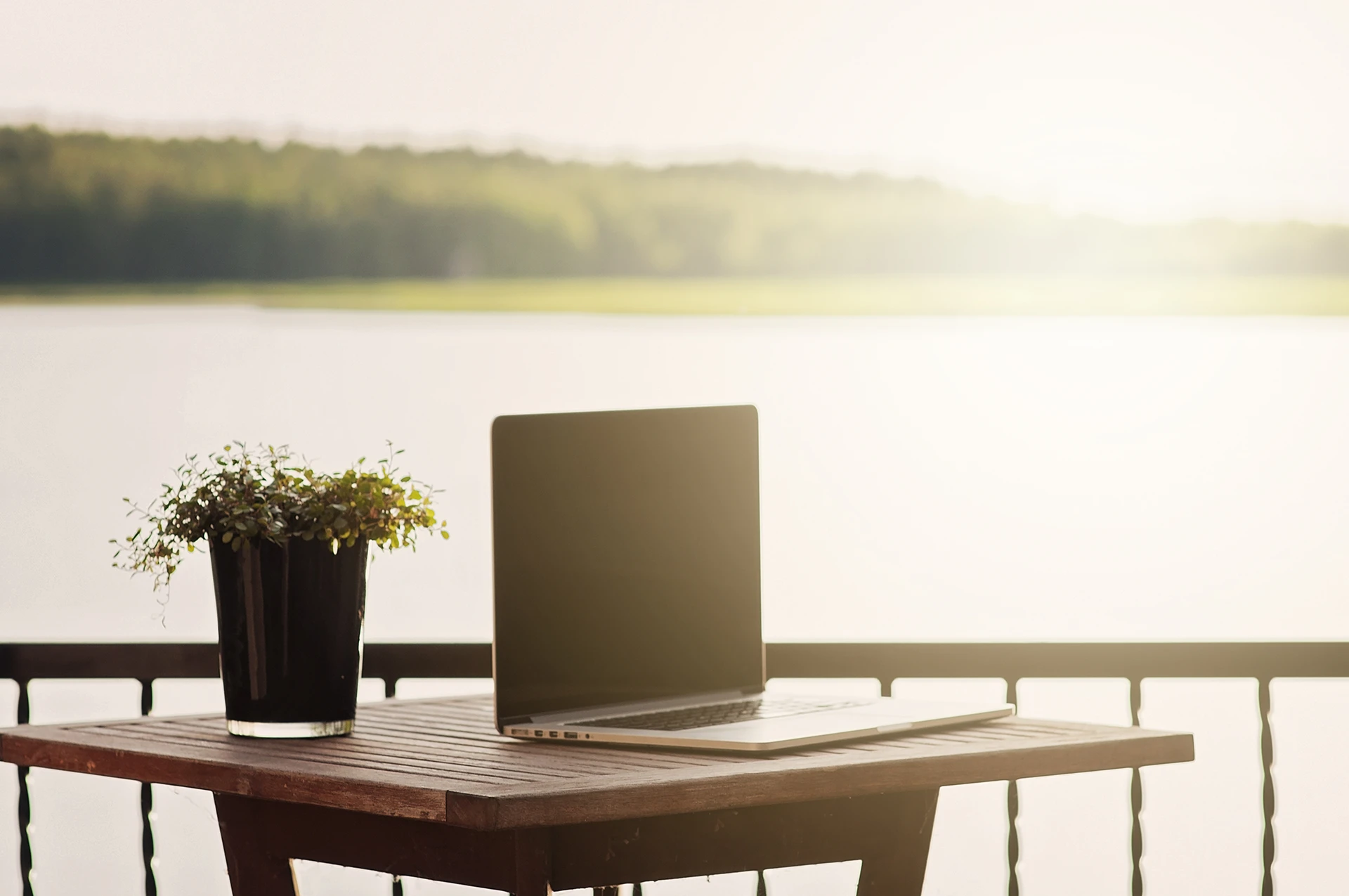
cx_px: 674
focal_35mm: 128
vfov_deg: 10.7
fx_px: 4772
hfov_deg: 16.1
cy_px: 448
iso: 200
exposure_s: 1/125
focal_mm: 85
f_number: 4
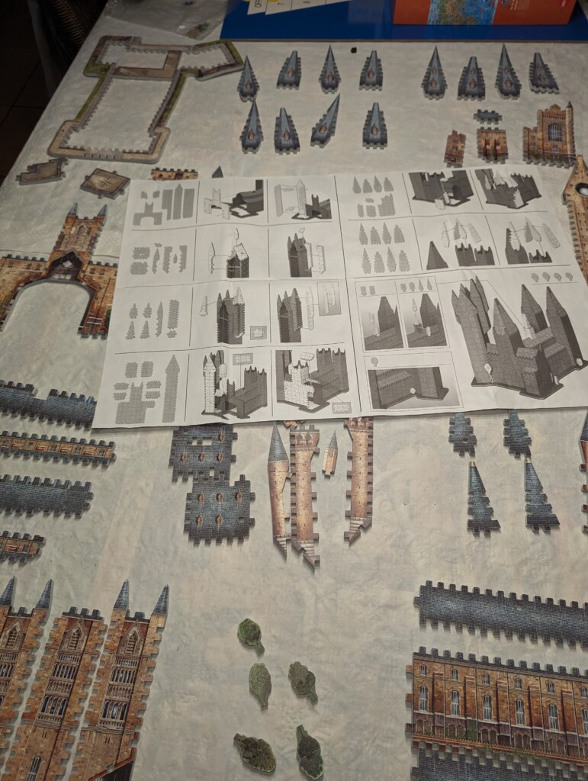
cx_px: 294
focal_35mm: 24
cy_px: 390
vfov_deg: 71.5
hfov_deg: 56.9
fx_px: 542
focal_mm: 6.81
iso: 353
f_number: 1.85
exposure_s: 1/192
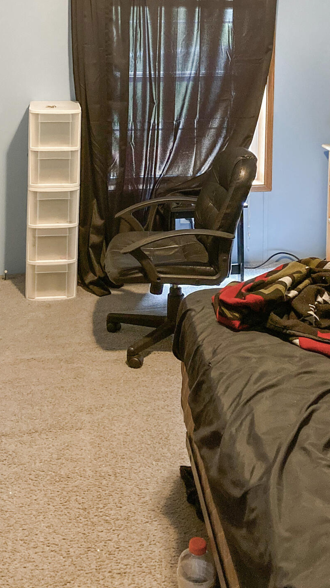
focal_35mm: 43
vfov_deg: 47.1
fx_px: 669
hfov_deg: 27.7
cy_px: 234
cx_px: 182
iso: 500
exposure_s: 1/30
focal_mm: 3.99
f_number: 1.8
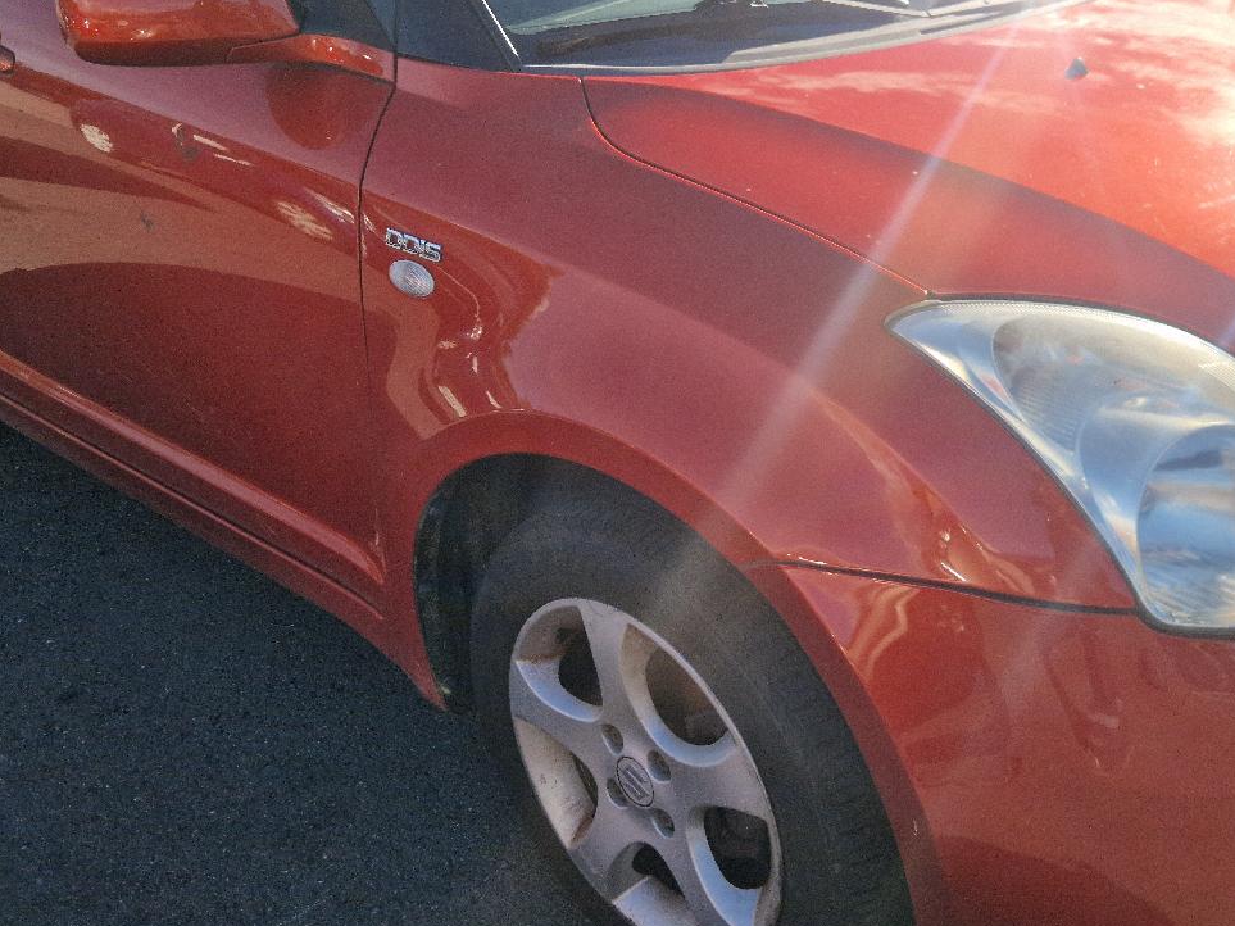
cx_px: 741
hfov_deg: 43.6
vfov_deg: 33.4
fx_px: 1534
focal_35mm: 43
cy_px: 350
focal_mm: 5.4
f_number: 1.8
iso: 50
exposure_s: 1/1250
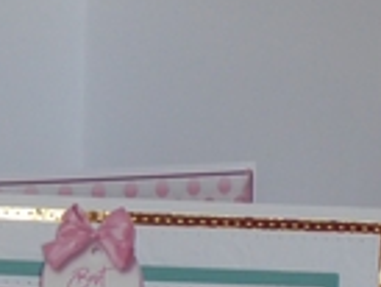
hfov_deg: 5.6
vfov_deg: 4.2
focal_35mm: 351
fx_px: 3867
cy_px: 419
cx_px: 114
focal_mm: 17.5
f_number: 5
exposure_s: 1/60
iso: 320
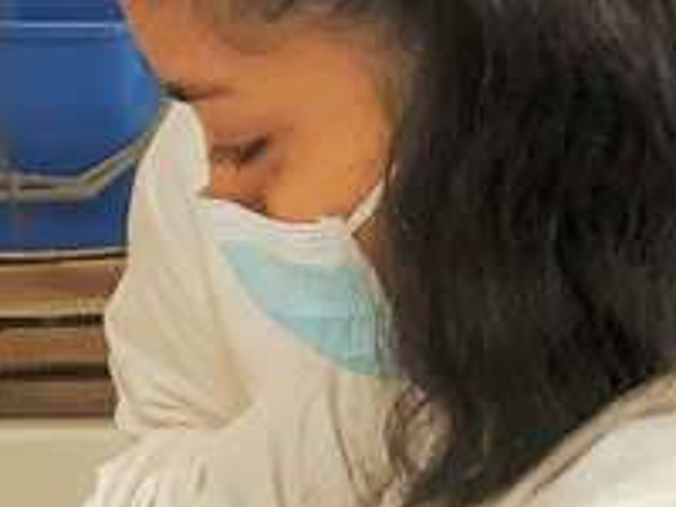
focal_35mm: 112
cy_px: 416
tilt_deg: -13.0
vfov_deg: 13.2
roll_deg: -2.0
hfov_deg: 17.4
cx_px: 105
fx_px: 2187
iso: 40
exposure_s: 1/33
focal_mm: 3.99
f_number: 1.8
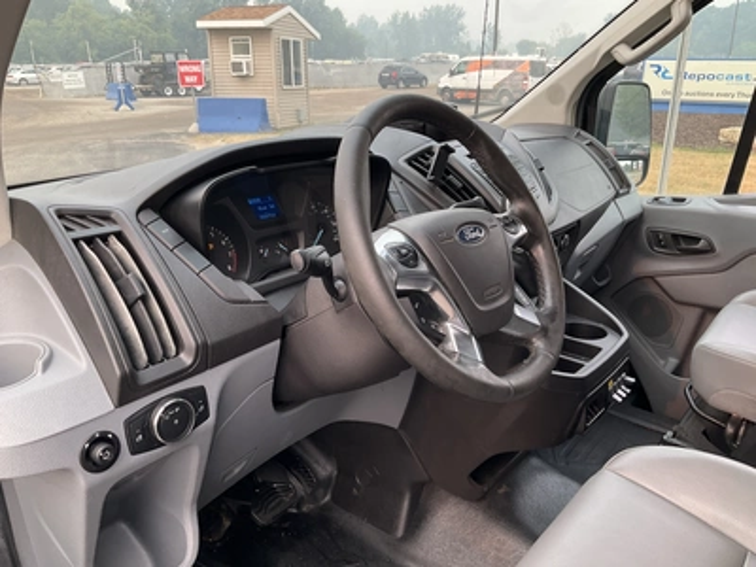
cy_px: 284
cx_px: 378
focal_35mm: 29
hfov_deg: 61.7
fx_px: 633
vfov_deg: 48.2
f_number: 1.8
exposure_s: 1/122
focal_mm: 3
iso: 25
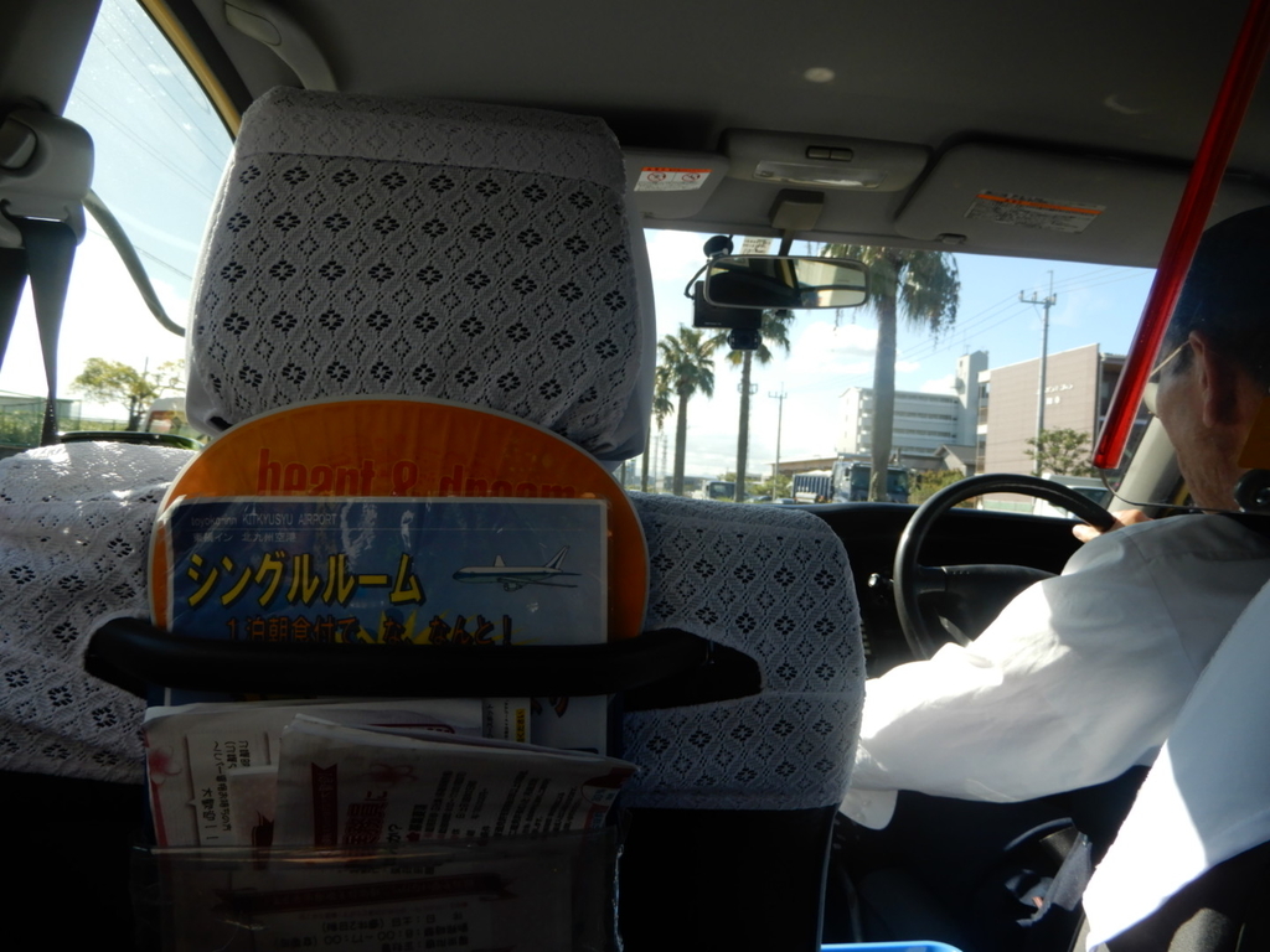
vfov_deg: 56.8
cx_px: 635
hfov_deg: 71.6
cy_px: 476
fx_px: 881
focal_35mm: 24
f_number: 3.4
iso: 80
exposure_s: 1/400
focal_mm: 4.3
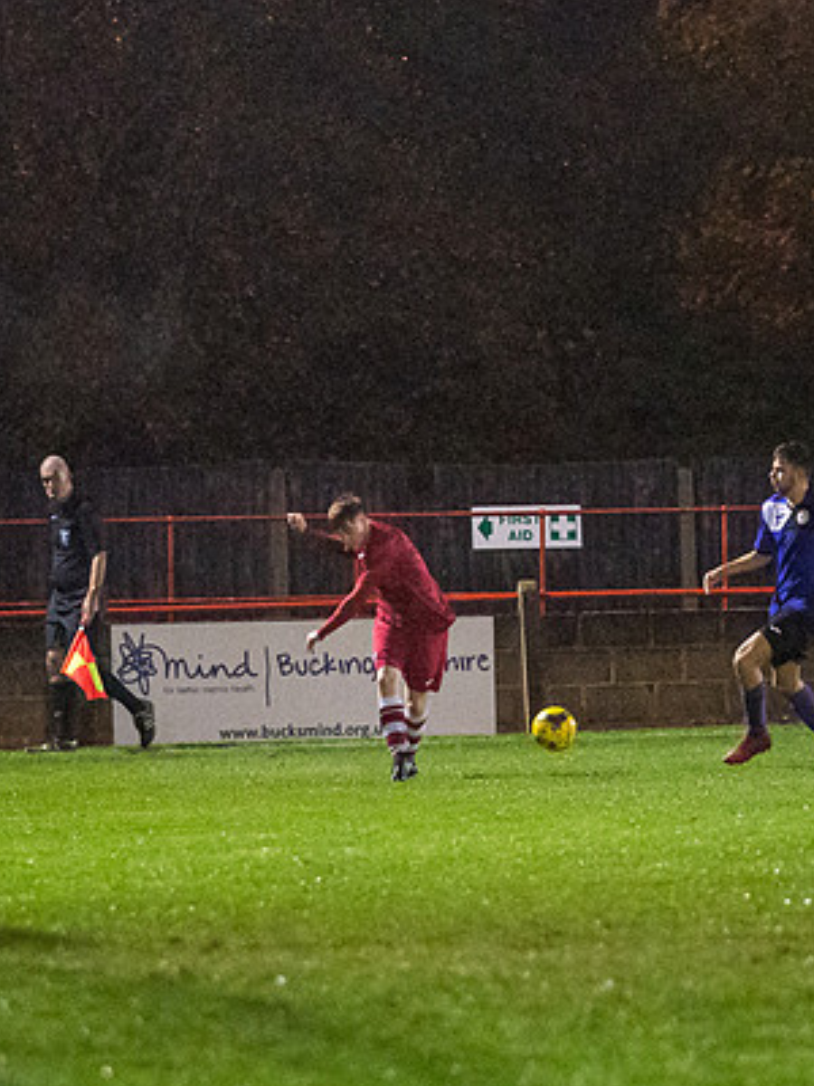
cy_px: 563
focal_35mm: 267
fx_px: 8371
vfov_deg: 7.4
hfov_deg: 5.6
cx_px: 436
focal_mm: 103
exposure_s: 1/1250
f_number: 2.8
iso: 6400
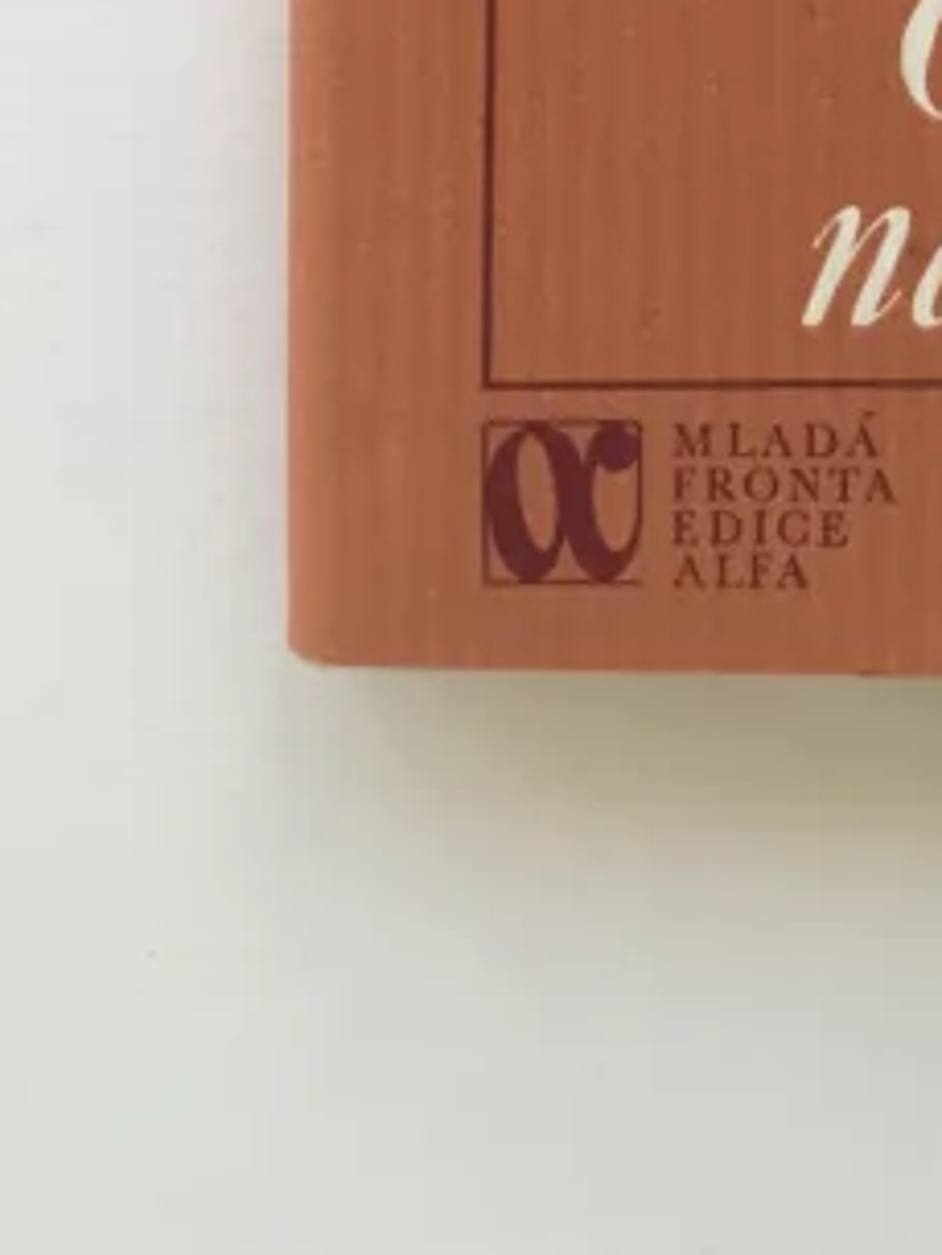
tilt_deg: -88.5
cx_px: 1246
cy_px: -601
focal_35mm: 94
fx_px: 3408
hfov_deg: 15.0
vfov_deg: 18.6
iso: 20
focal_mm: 3.99
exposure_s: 1/110
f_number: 1.8
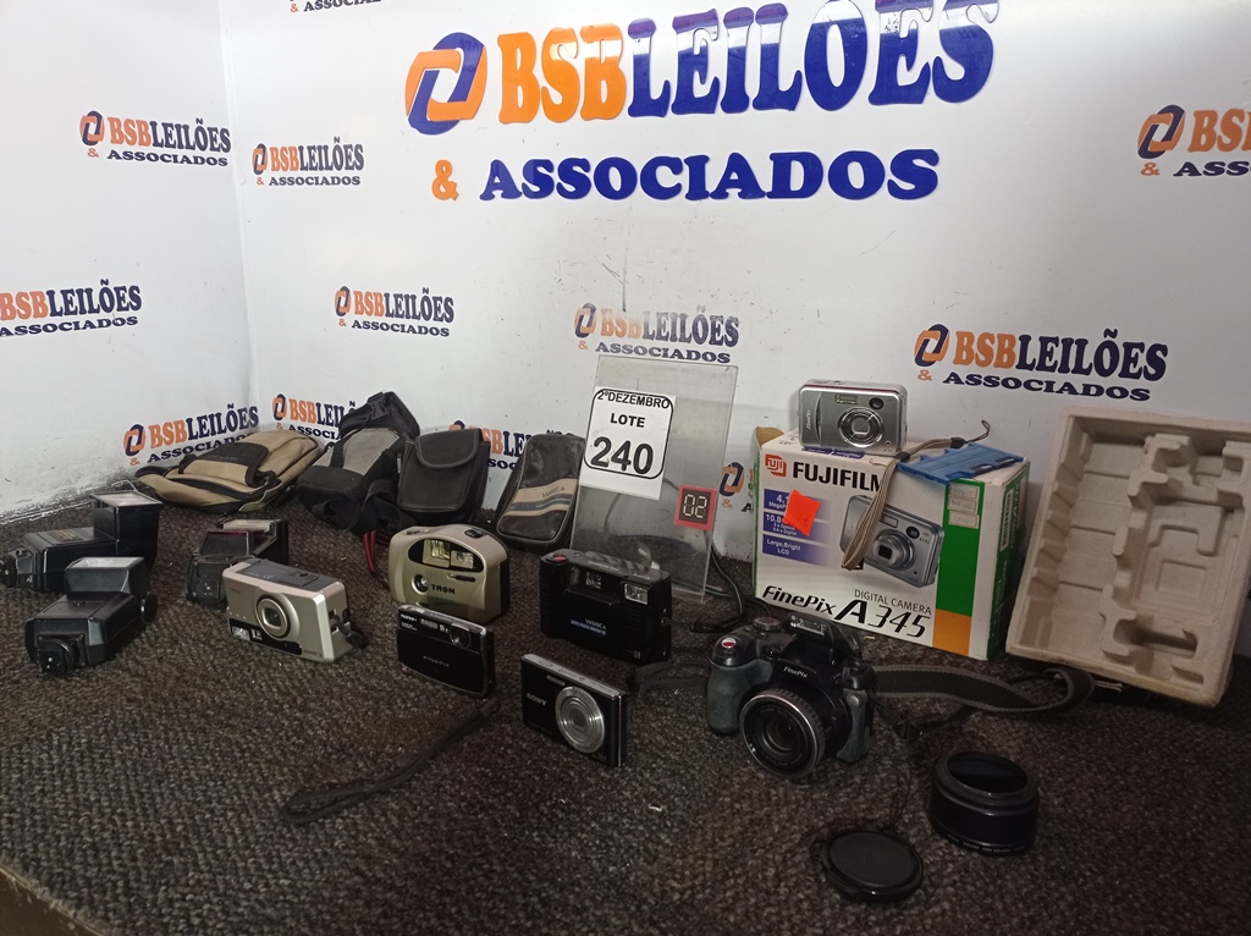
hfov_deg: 63.5
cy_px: 468
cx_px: 626
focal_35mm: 28
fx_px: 1011
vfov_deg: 49.7
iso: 158
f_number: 1.79
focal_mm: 4.7
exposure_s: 1/120
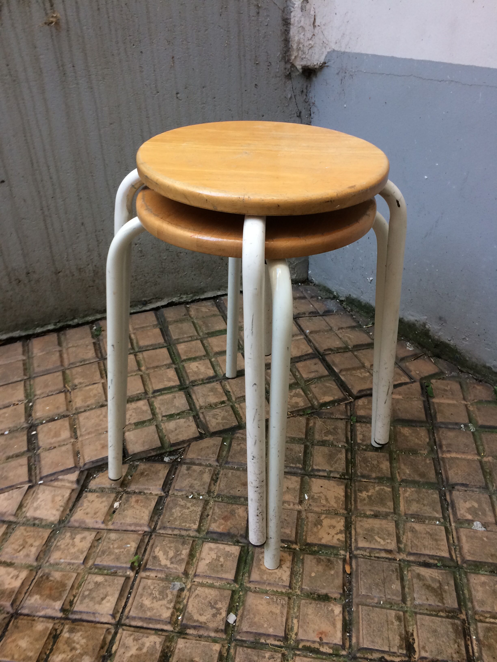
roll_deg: +3.3
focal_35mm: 29
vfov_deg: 61.7
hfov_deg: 48.2
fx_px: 555
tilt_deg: -31.9
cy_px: 331
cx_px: 248
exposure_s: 1/33
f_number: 2.2
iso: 40
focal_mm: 4.15
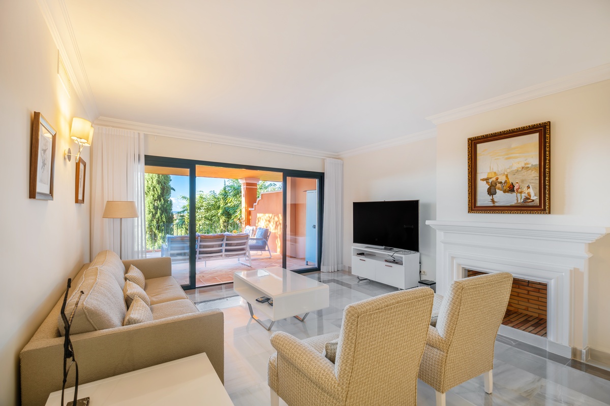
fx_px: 254
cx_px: 305
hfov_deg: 100.4
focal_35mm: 15
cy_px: 203
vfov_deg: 77.3
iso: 250
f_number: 4
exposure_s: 1/60
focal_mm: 10
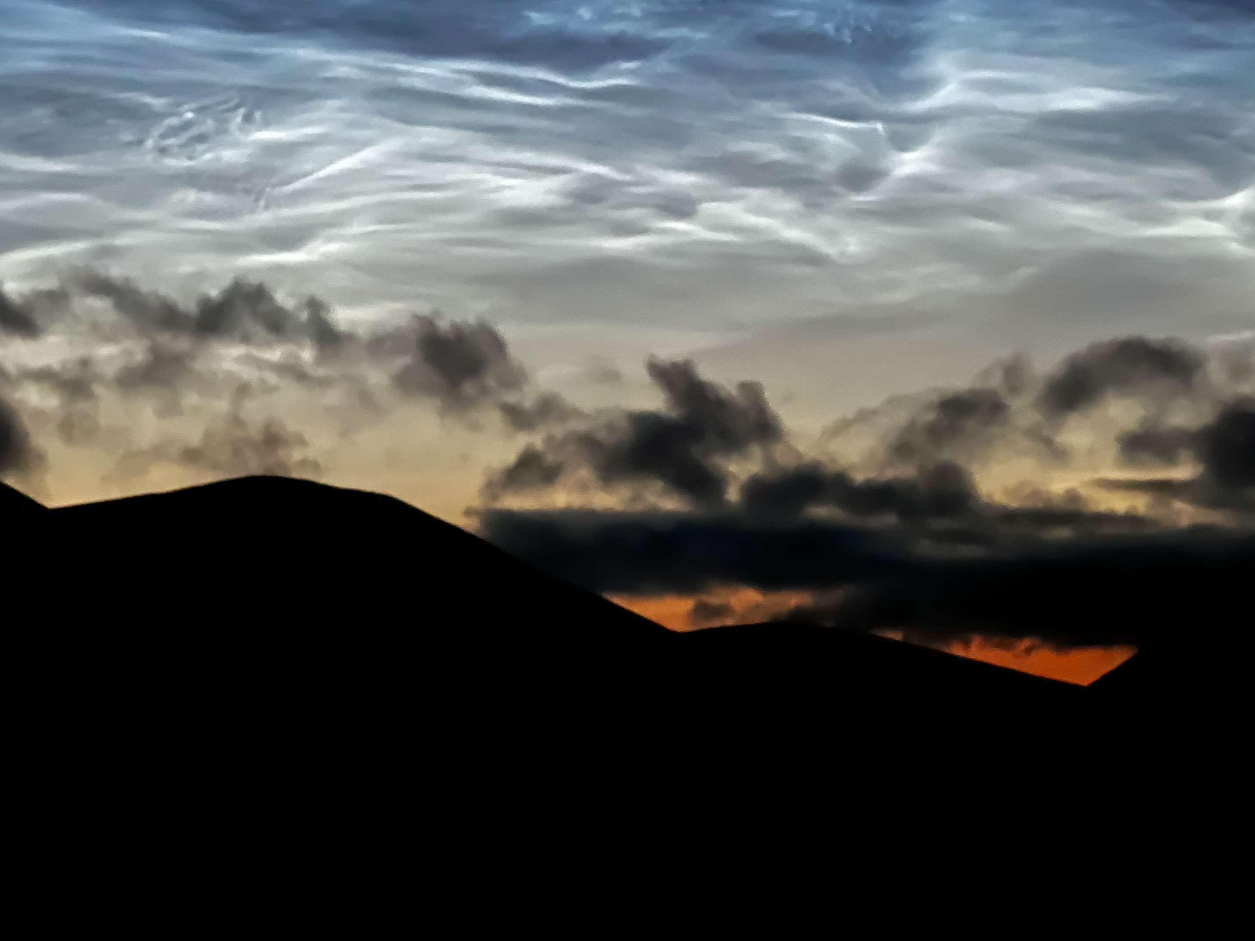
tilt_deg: +6.4
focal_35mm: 109
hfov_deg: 18.0
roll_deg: +0.1
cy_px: 315
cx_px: 619
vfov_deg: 13.6
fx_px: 3952
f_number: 2.8
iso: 500
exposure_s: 1/2
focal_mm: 9
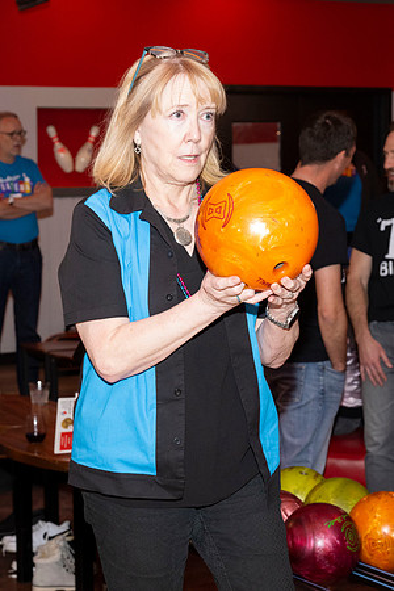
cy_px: 296
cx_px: 162
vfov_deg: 26.0
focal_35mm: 78
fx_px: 1280
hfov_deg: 17.5
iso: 2000
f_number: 5.6
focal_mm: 52
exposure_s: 1/100
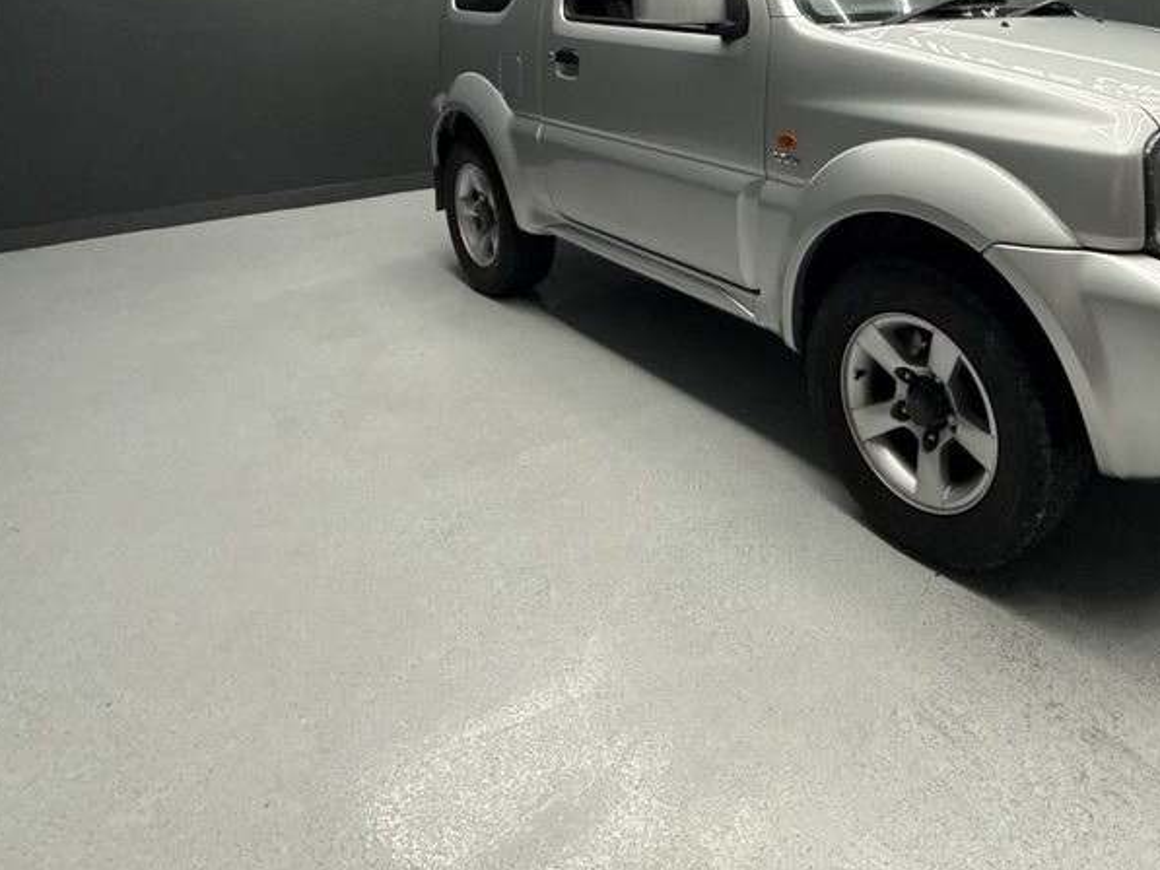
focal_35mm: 24
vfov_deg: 51.8
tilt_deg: -8.2
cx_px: 890
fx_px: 804
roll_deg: -0.2
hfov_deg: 66.4
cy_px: 128
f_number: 2.2
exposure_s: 1/100
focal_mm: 2.22
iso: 200
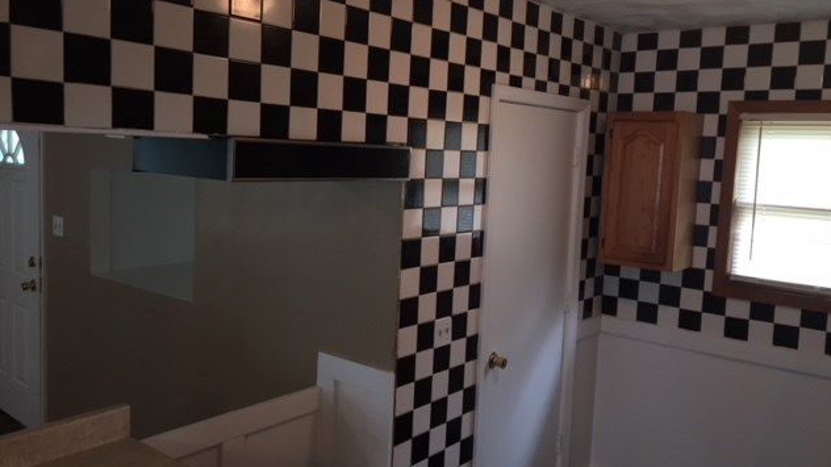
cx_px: 418
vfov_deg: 36.6
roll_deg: -1.7
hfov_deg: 61.0
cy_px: 213
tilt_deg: -4.5
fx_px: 705
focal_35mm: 32
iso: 64
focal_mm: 4.15
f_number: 2.2
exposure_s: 1/30
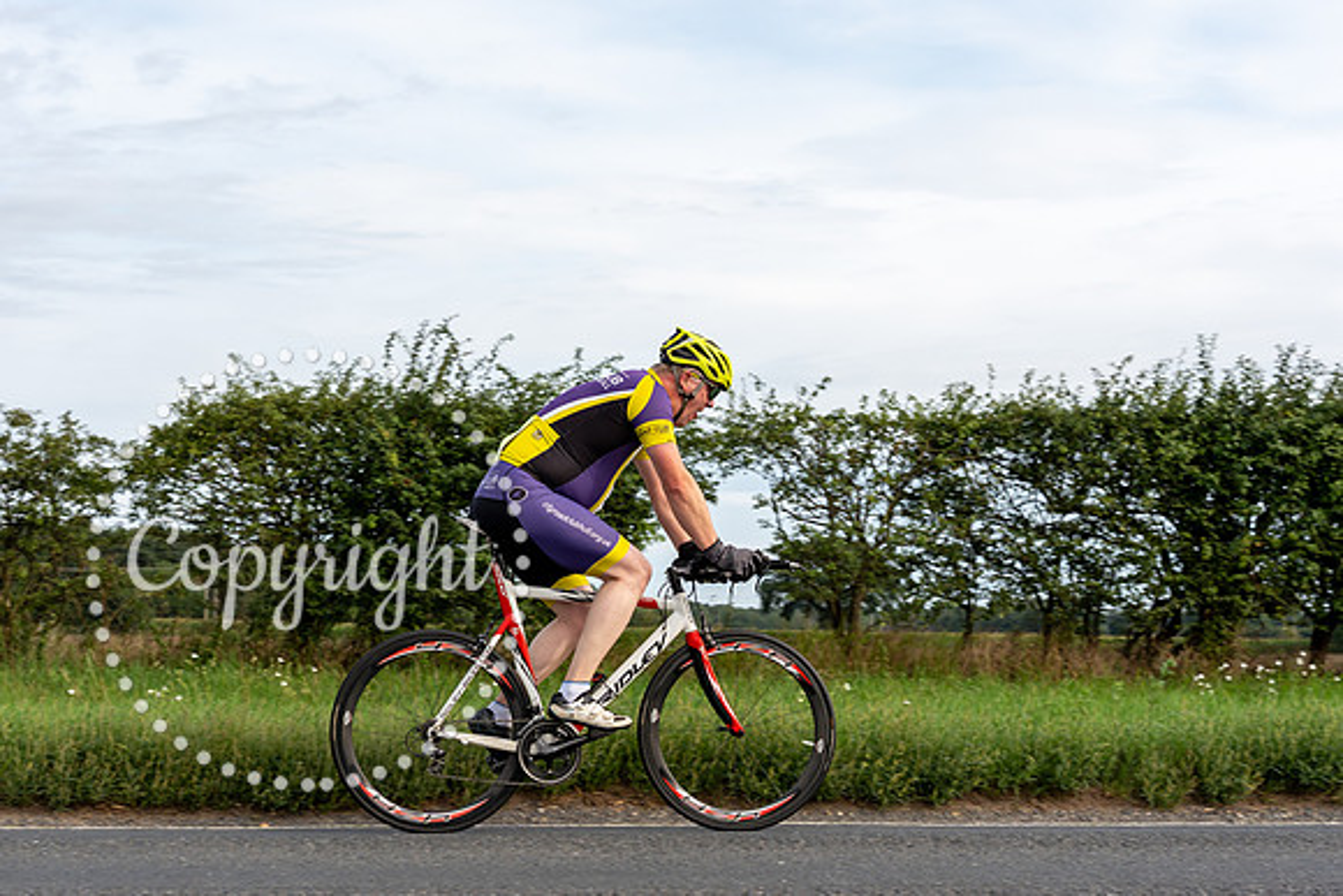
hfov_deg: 35.8
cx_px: 533
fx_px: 2073
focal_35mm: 56
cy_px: 470
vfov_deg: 24.4
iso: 160
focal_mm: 40
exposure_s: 1/640
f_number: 5.6
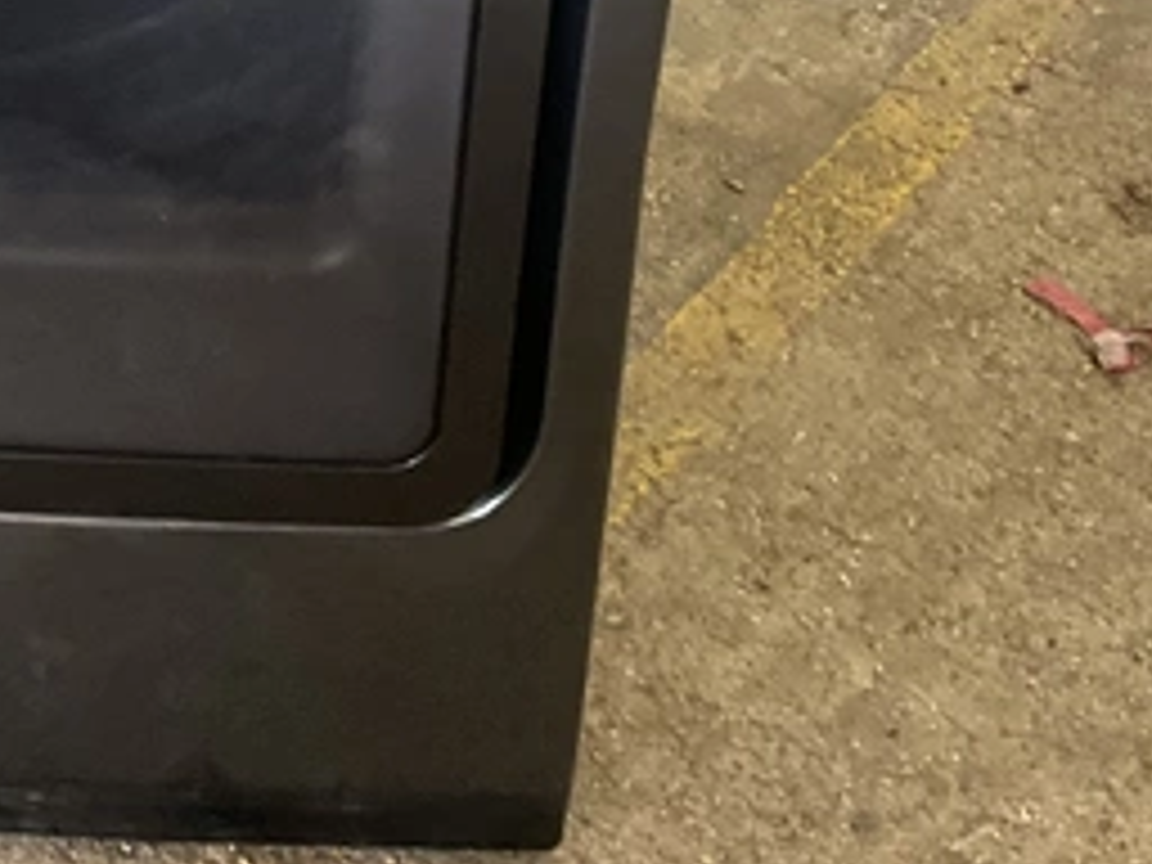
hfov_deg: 22.4
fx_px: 2829
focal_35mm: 85
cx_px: 86
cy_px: -160
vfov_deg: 16.7
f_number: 1.8
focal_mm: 3
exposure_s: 1/60
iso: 80
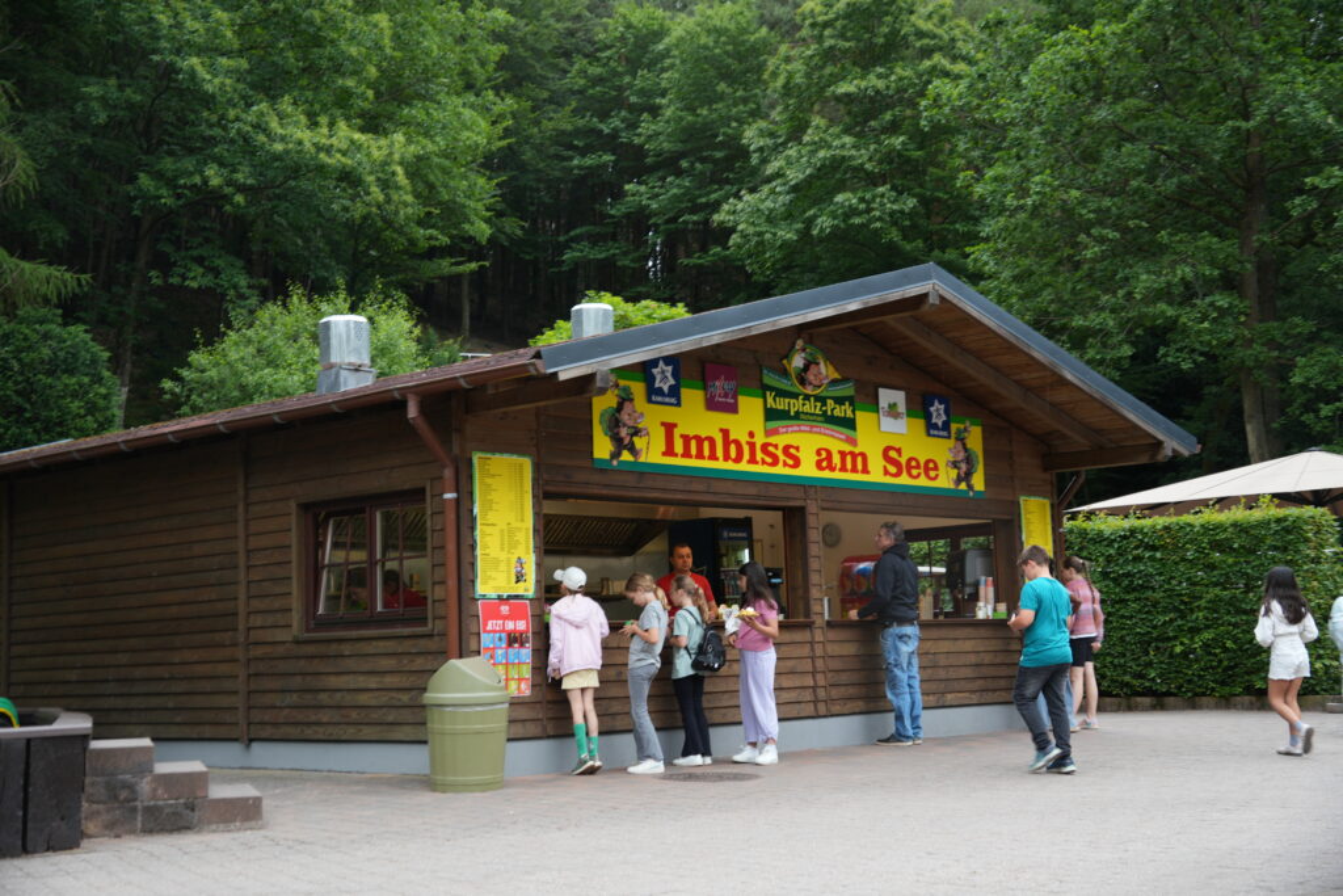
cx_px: 672
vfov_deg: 29.0
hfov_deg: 42.3
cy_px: 448
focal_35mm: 46
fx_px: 1735
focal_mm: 31
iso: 100
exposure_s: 1/50
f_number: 4
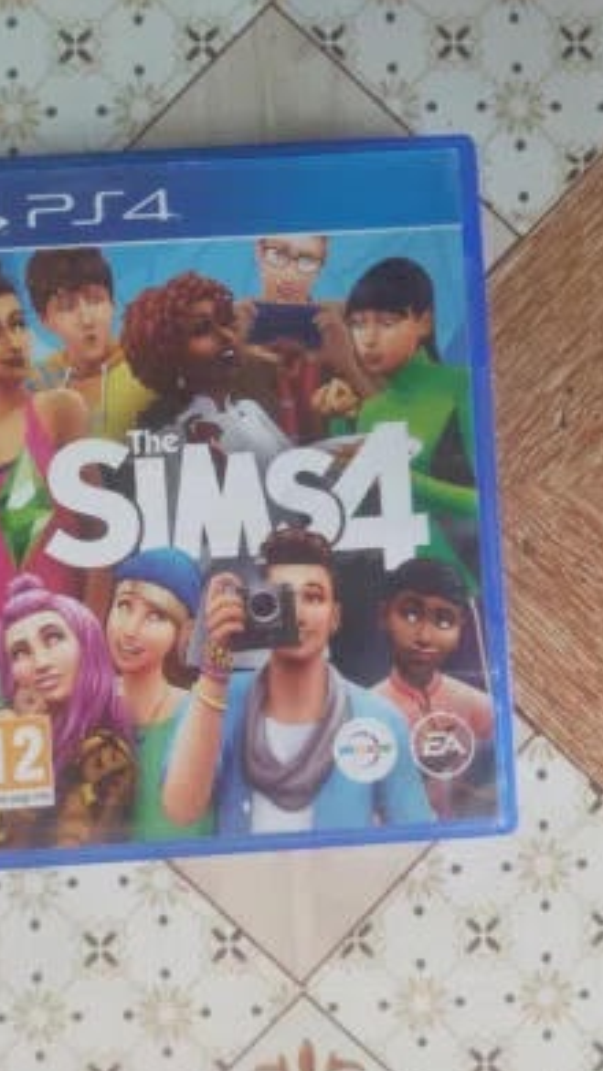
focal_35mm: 29
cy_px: 542
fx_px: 824
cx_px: 249
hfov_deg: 40.1
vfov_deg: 66.1
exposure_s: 1/60
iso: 200
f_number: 1.7
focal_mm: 3.92
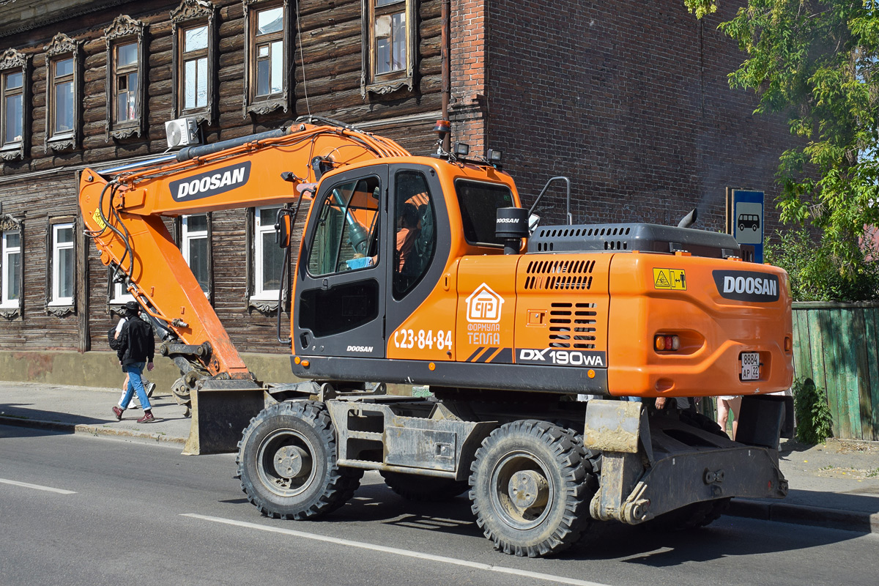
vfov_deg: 29.9
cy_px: 293
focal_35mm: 45
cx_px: 440
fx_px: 1099
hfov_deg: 43.6
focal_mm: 30
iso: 200
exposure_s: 1/800
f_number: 5.6
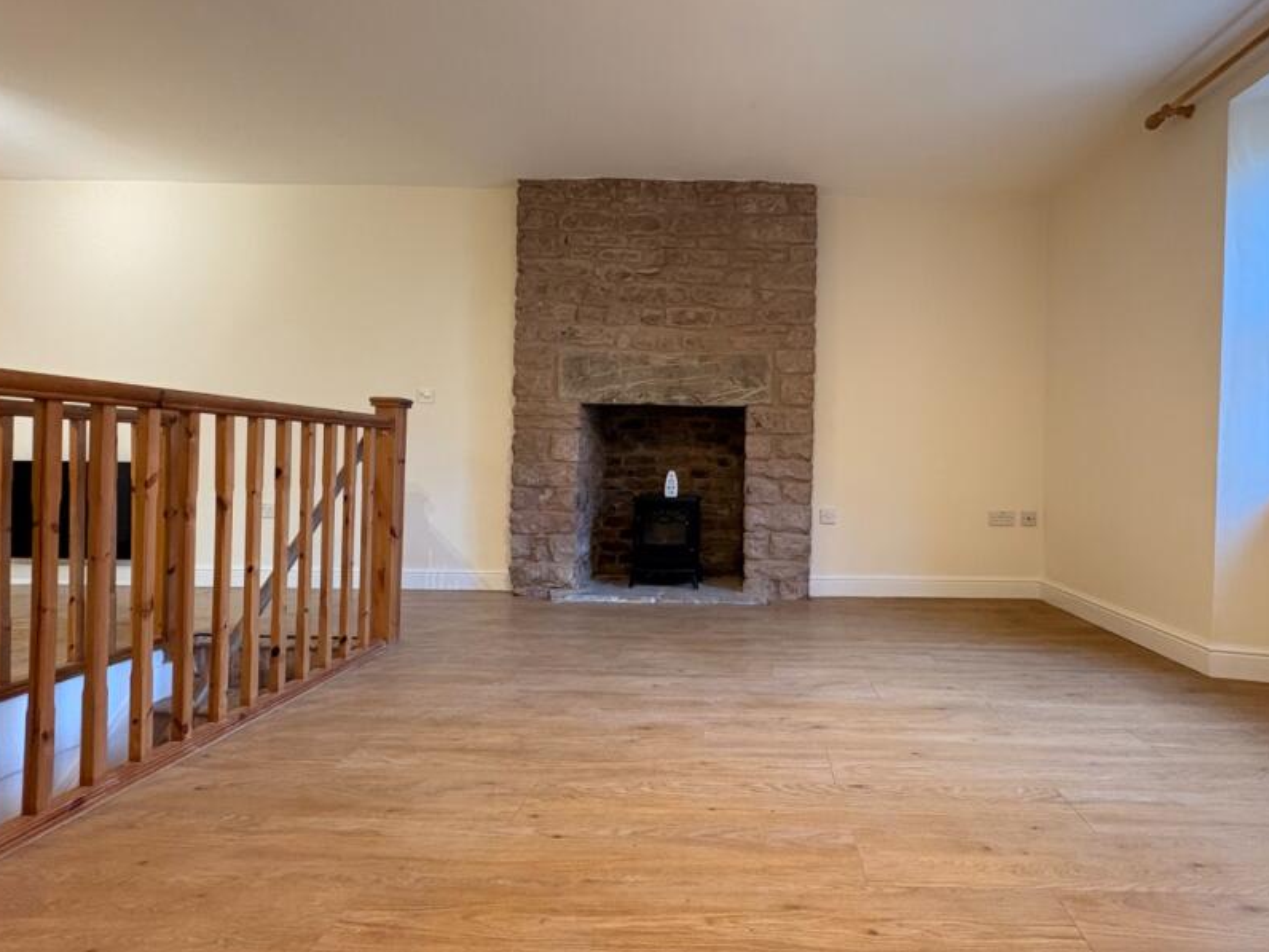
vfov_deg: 71.6
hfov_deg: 87.0
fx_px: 660
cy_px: 453
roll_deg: +0.1
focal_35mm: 18
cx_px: 743
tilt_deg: +0.4
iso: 320
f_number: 2.2
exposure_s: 1/50
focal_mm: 2.22
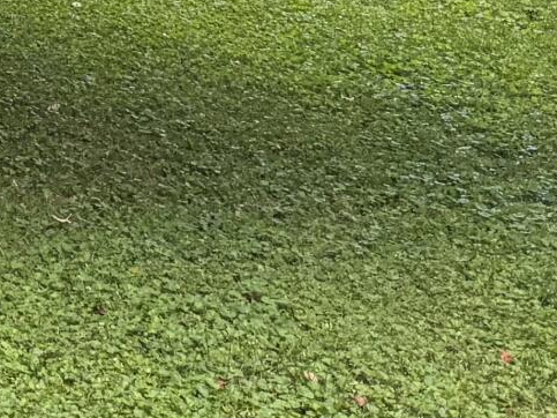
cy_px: -769
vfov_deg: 8.5
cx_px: -888
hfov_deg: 10.8
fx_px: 2397
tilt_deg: +7.0
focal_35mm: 149
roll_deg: +0.4
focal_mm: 6.76
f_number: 1.78
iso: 100
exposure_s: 1/162
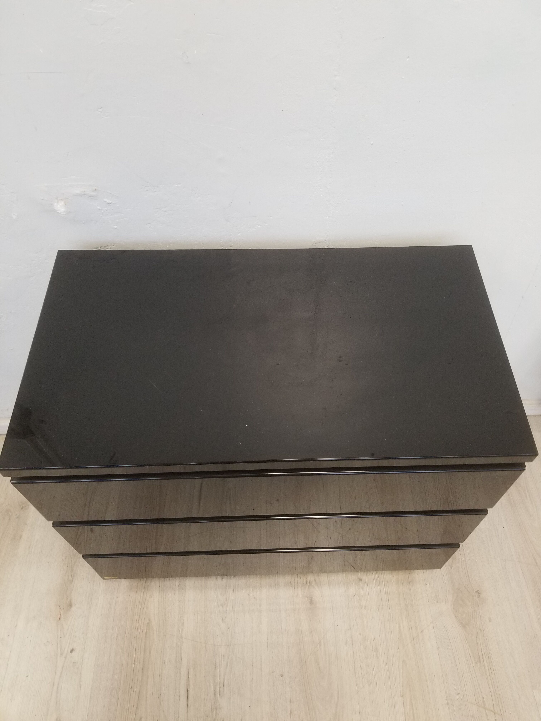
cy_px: 360
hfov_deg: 53.1
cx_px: 270
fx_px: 542
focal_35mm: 26
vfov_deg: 67.3
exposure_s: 1/33
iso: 200
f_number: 1.7
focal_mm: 4.25
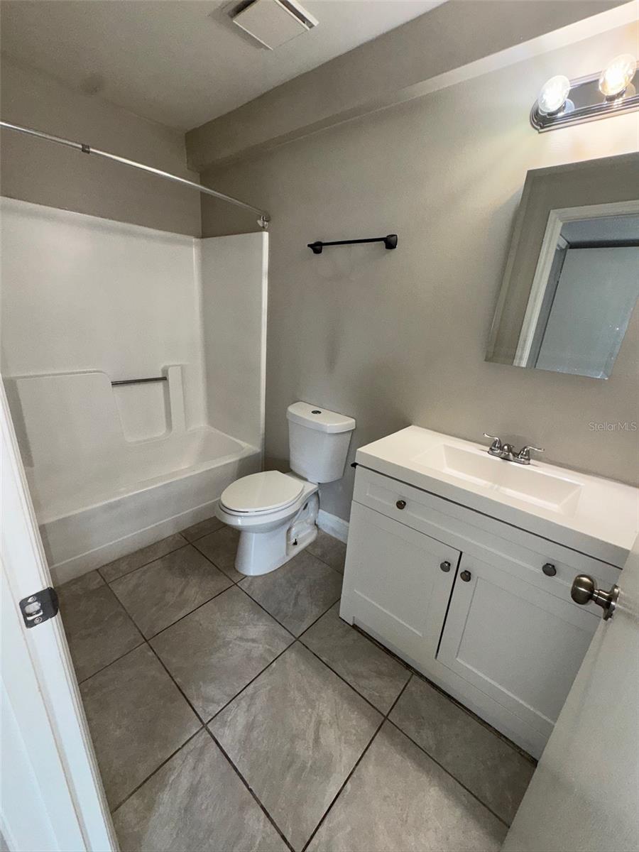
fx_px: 345
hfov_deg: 85.7
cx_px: 320
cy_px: 426
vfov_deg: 102.1
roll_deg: -4.5
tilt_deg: -18.6
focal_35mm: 14
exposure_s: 1/120
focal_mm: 2.22
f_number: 2.2
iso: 80
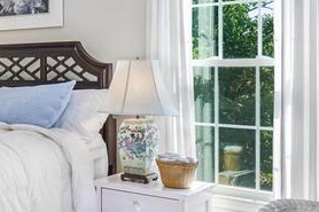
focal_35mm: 59
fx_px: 522
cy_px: 74
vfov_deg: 22.9
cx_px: -41
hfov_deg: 30.1
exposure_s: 1/1250
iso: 1250
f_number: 8
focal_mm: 16
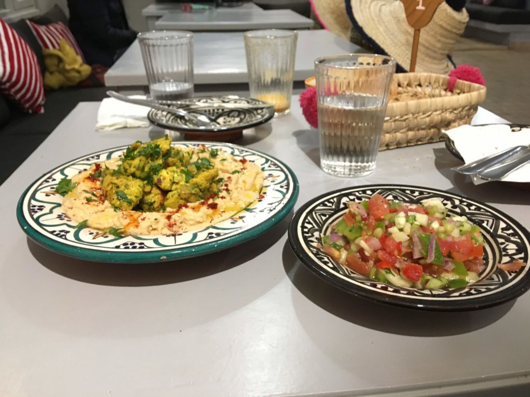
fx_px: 444
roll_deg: +0.2
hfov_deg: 61.7
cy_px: 198
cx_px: 265
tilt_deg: -28.1
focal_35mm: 29
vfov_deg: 48.2
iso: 200
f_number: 2.2
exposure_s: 1/25
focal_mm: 4.15
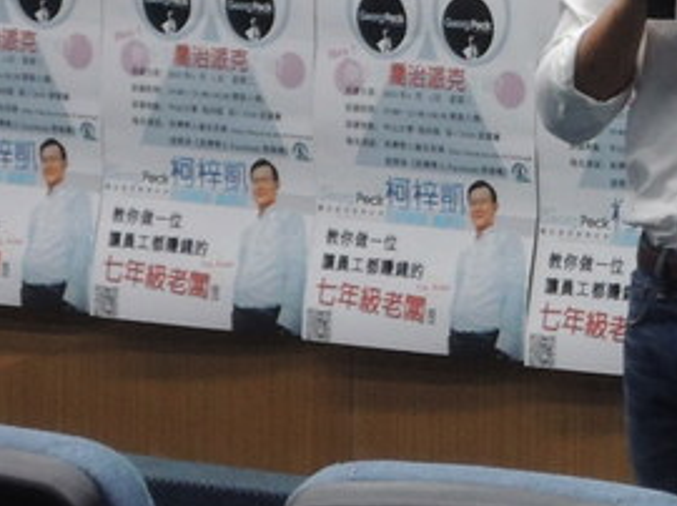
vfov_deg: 3.3
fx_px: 8695
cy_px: -421
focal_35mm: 445
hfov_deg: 4.4
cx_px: 978
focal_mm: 17.9
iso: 400
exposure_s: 1/40
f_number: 4.9
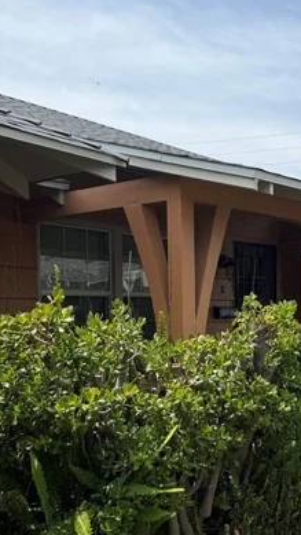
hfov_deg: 27.2
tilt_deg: +0.1
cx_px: 243
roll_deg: +1.7
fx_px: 610
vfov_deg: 47.1
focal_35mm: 43
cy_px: 316
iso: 80
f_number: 1.78
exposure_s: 1/4975
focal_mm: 6.76
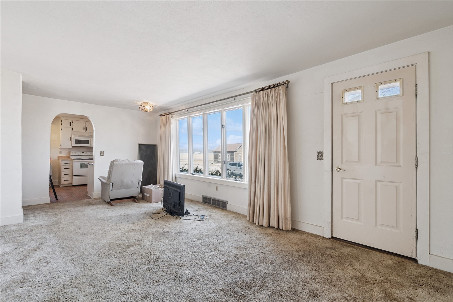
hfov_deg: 96.7
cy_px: 151
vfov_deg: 73.7
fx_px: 201
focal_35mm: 16
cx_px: 226
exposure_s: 1/30
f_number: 8
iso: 400
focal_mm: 16
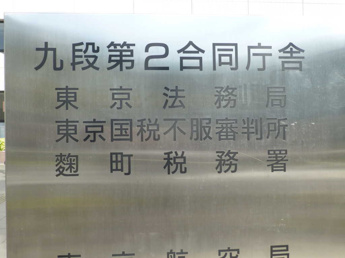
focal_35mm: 40
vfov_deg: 36.0
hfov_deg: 46.8
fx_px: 399
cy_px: 129
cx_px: 172
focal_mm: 6.9
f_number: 3.9
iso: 160
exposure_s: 1/250
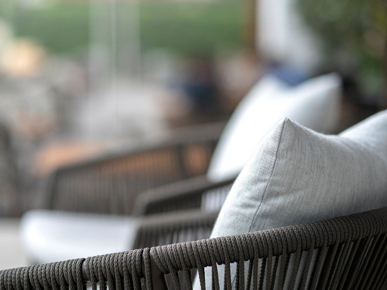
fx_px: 1241
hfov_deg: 17.7
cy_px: 150
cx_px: 170
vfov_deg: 13.3
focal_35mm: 111
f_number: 2.2
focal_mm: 85
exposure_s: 1/640
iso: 500
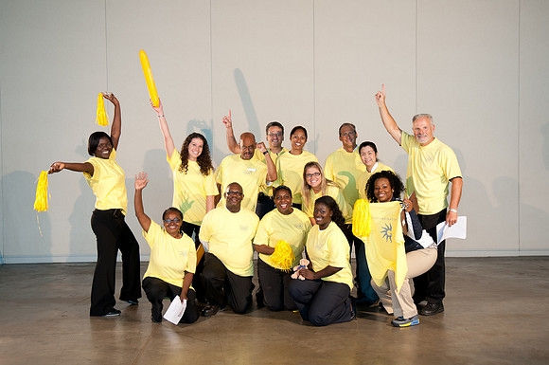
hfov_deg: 46.5
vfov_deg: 31.8
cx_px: 274
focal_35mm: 42
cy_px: 182
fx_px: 640
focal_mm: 28
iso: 500
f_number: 2.8
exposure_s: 1/60
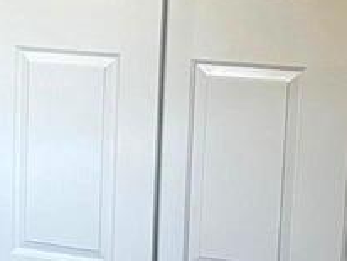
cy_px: 72
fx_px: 1295
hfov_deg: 14.4
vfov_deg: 11.5
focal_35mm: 129
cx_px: -152
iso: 125
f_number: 1.6
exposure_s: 1/68
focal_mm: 4.2
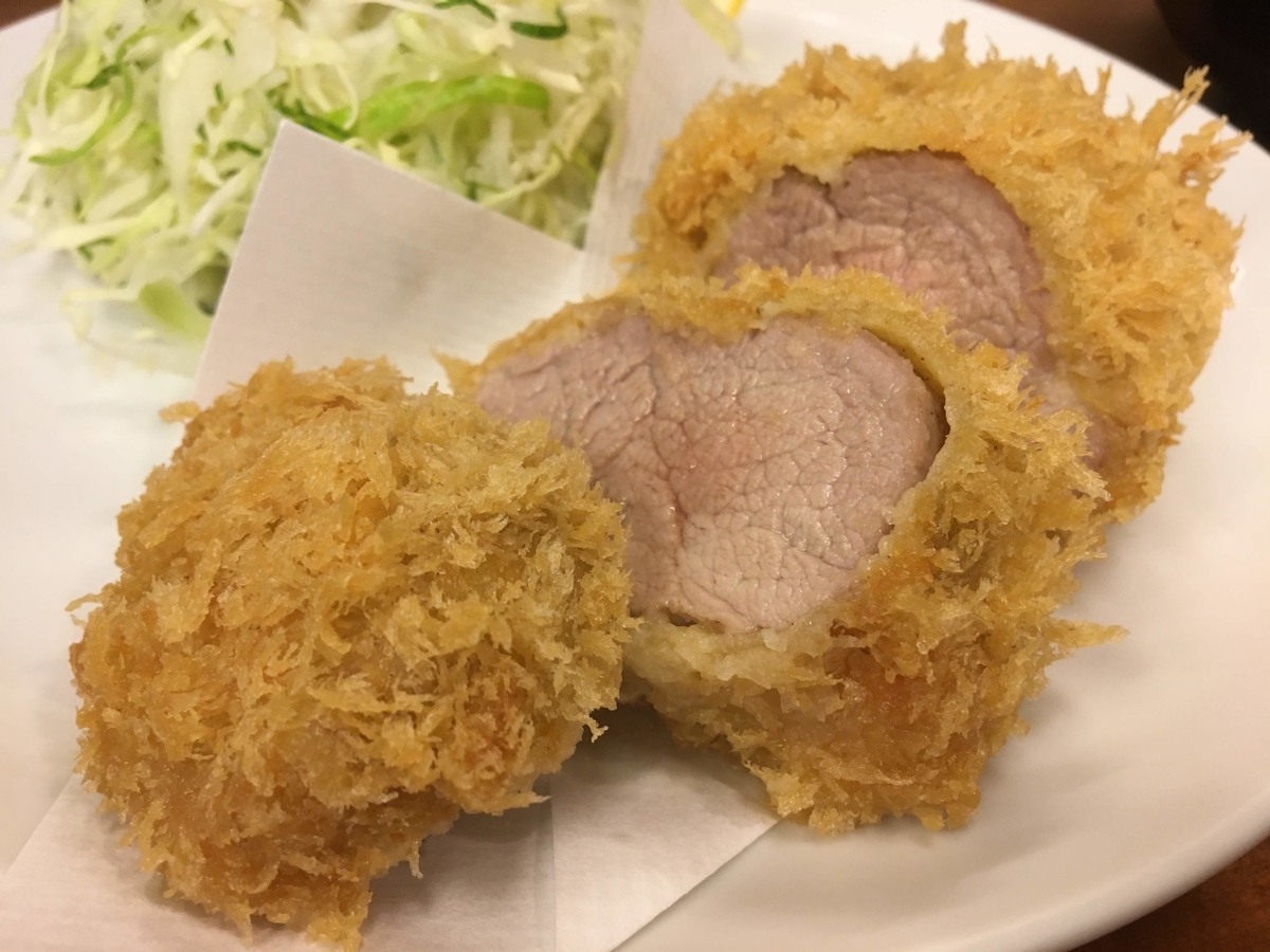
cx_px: 635
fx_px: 1064
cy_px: 476
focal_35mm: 29
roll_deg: -3.8
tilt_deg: -41.5
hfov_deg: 61.7
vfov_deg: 48.2
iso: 125
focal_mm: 4.15
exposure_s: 1/33
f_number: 2.2
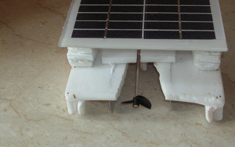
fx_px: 365
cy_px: 75
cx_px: 127
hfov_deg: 35.7
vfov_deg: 22.8
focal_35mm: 57
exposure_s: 1/29.8
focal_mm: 7.5
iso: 200
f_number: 3.1
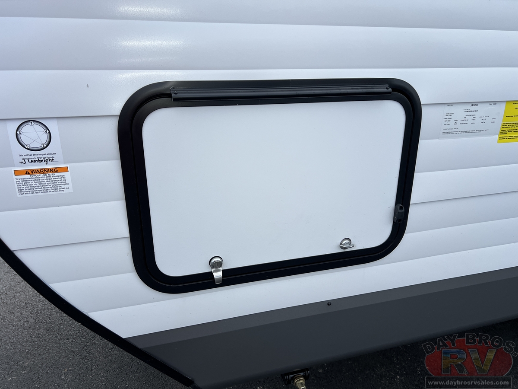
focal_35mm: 26
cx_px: 259
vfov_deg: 53.1
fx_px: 389
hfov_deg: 67.3
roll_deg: -1.4
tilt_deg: -20.7
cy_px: 194
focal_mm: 5.7
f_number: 1.5
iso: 50
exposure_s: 1/2208
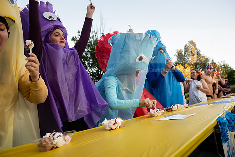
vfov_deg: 45.0
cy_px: 78
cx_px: 118
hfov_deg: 63.6
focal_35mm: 29
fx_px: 189
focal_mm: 29
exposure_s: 1/400
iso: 640
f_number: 4
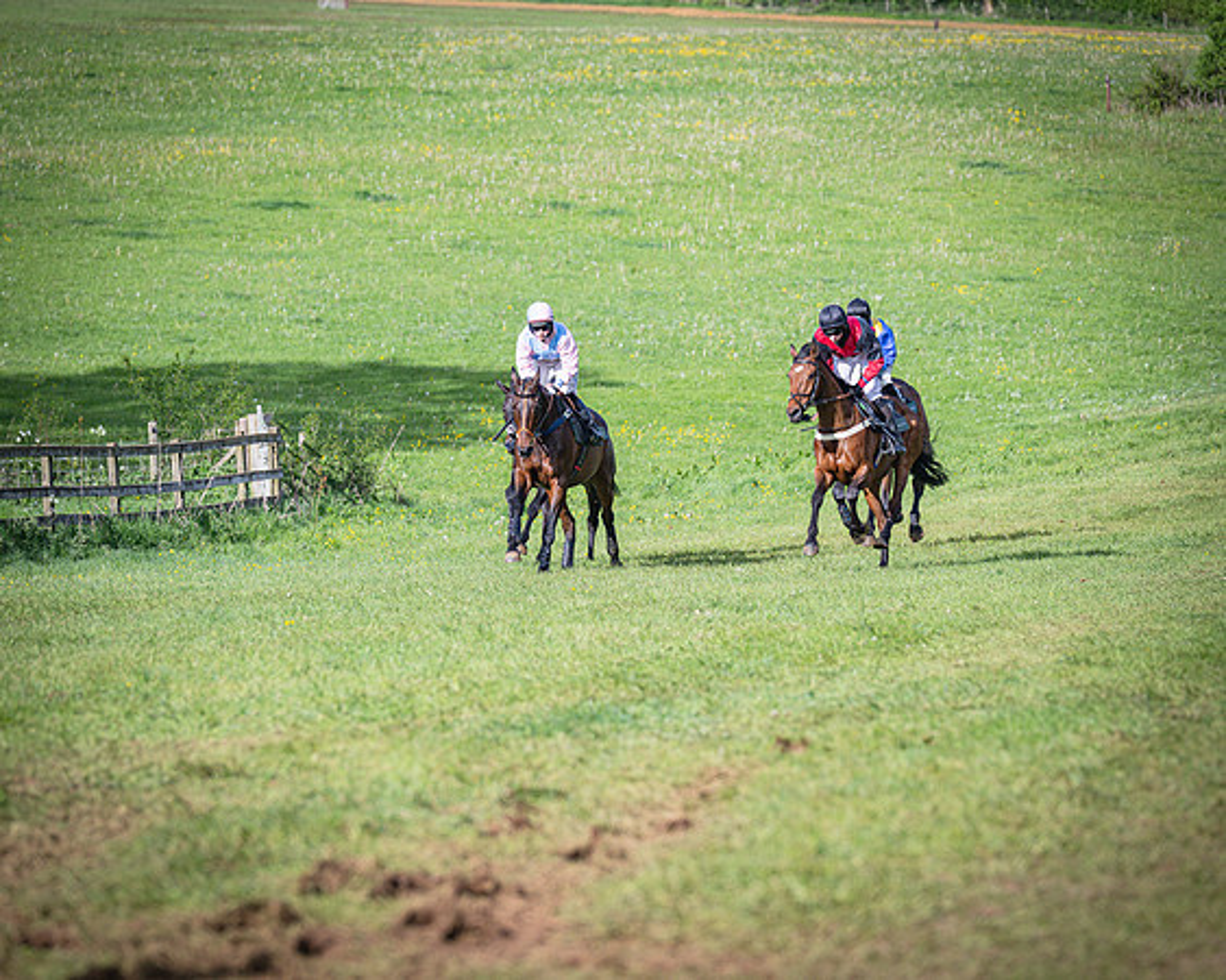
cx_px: 613
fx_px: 7557
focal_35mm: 208
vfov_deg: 7.4
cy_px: 490
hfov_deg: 9.3
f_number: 4
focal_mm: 185
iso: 400
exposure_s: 1/4000
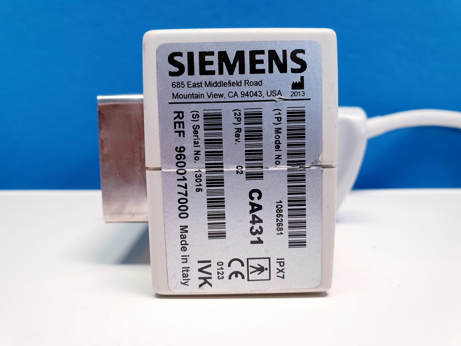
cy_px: 173
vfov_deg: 53.1
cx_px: 230
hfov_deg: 67.3
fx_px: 346
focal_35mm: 26
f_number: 2.4
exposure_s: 1/50
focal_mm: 4.3
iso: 200
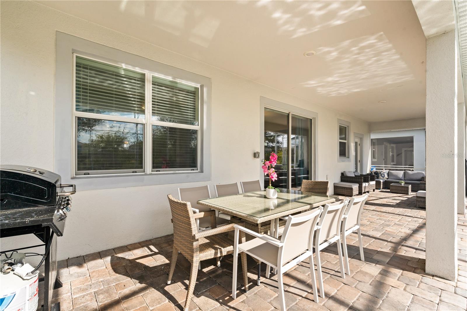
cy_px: 156
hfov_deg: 96.7
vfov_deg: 73.7
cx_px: 234
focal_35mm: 16
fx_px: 207
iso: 320
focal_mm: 16
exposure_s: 1/200
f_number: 13
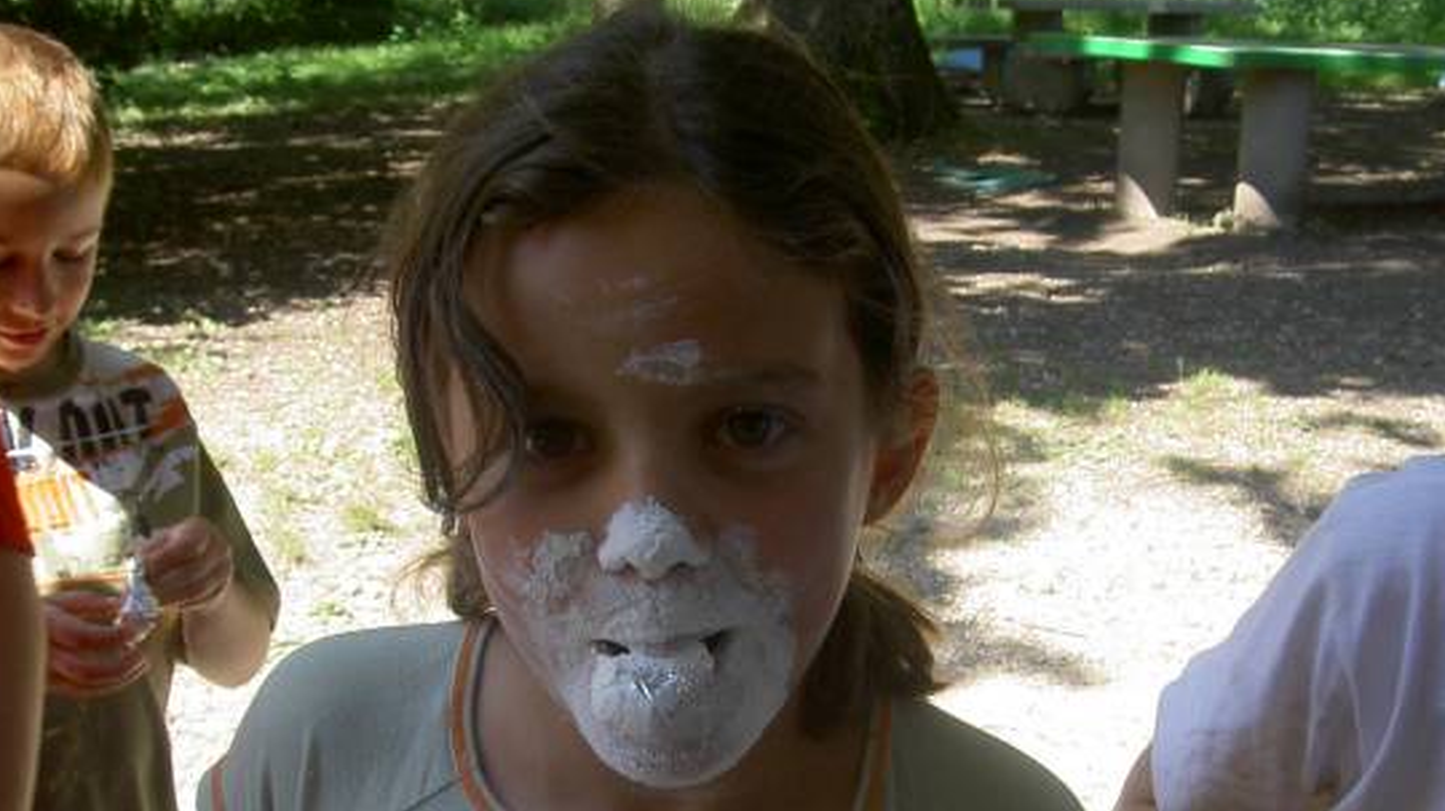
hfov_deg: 33.3
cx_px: 720
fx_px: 2412
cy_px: 674
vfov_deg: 18.9
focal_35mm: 63
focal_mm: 8
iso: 100
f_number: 4.7
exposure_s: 1/100
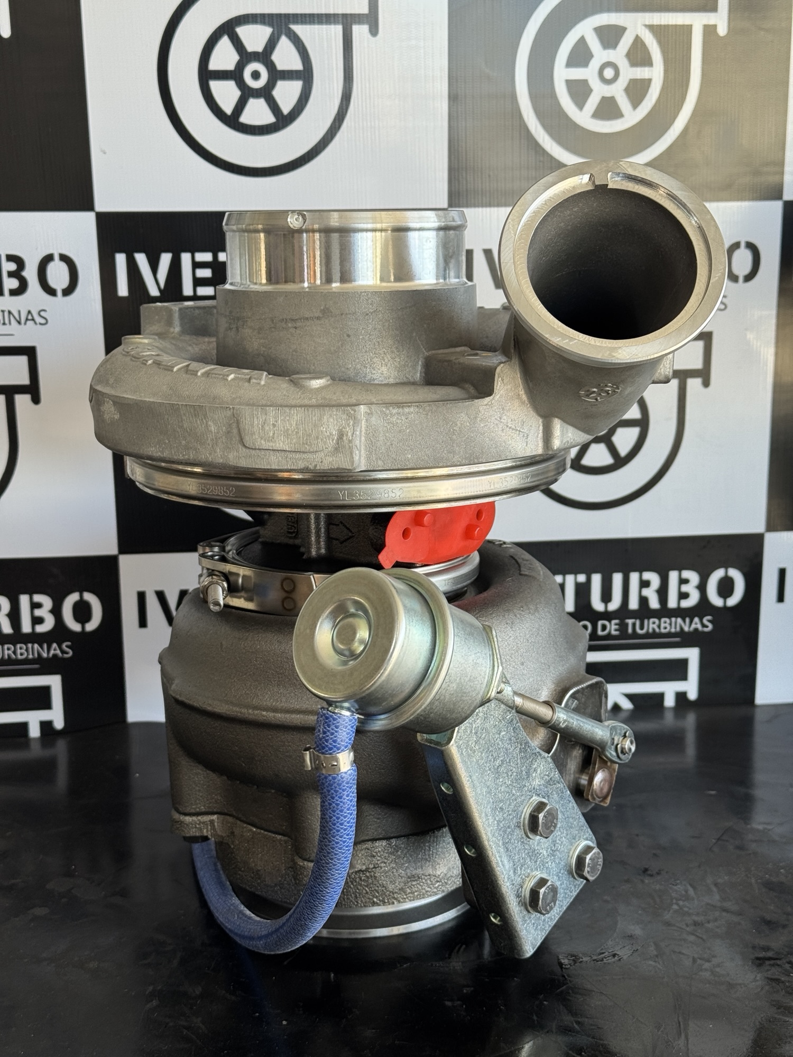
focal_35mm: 48
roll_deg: +0.9
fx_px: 1466
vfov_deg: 39.7
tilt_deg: -12.4
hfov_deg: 30.3
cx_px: 396
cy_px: 528
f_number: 1.78
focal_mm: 6.76
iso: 64
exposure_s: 1/120
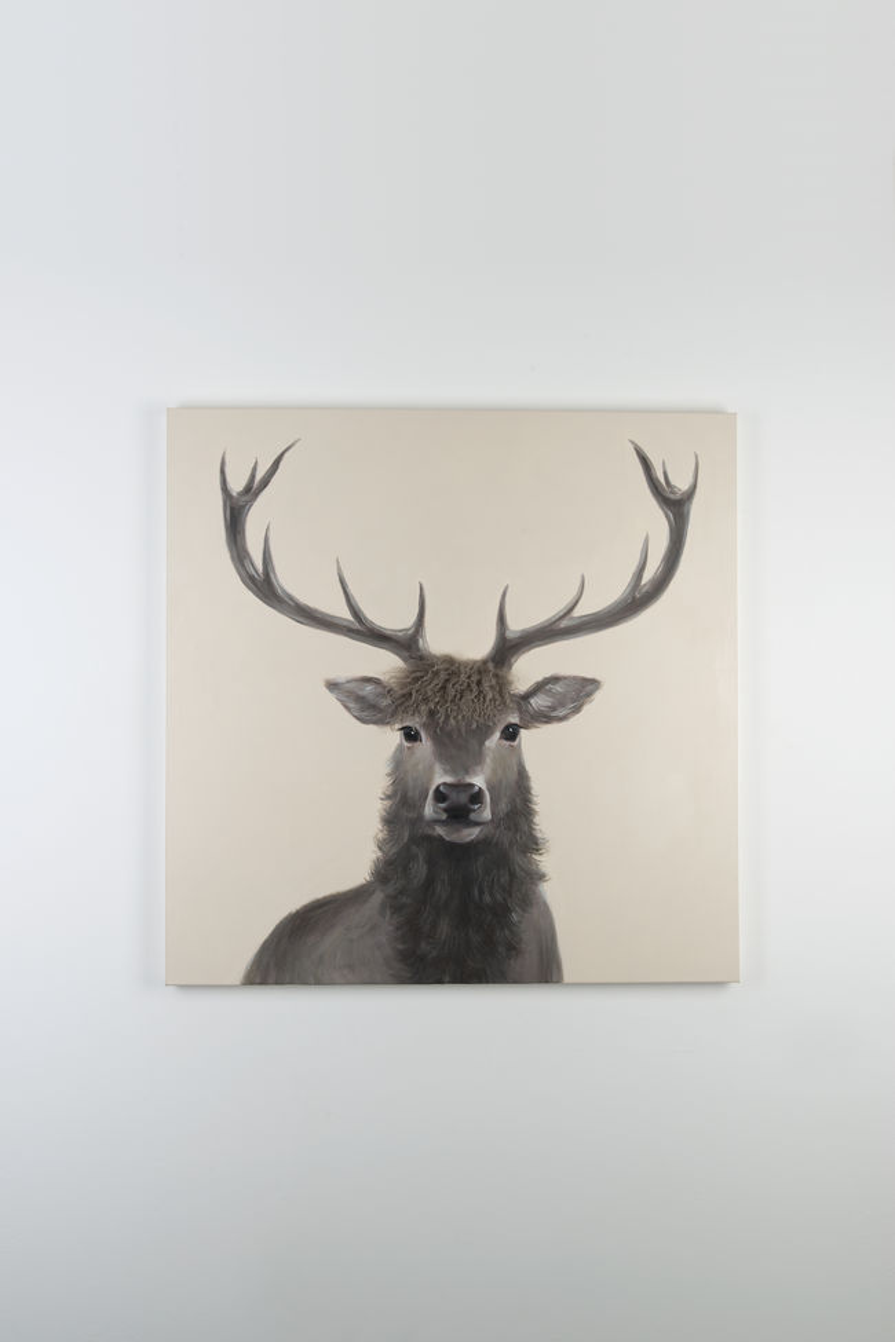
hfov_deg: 36.9
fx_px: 1342
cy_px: 671
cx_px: 448
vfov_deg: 53.1
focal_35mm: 36
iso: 100
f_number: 14
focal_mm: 36
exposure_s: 1/60
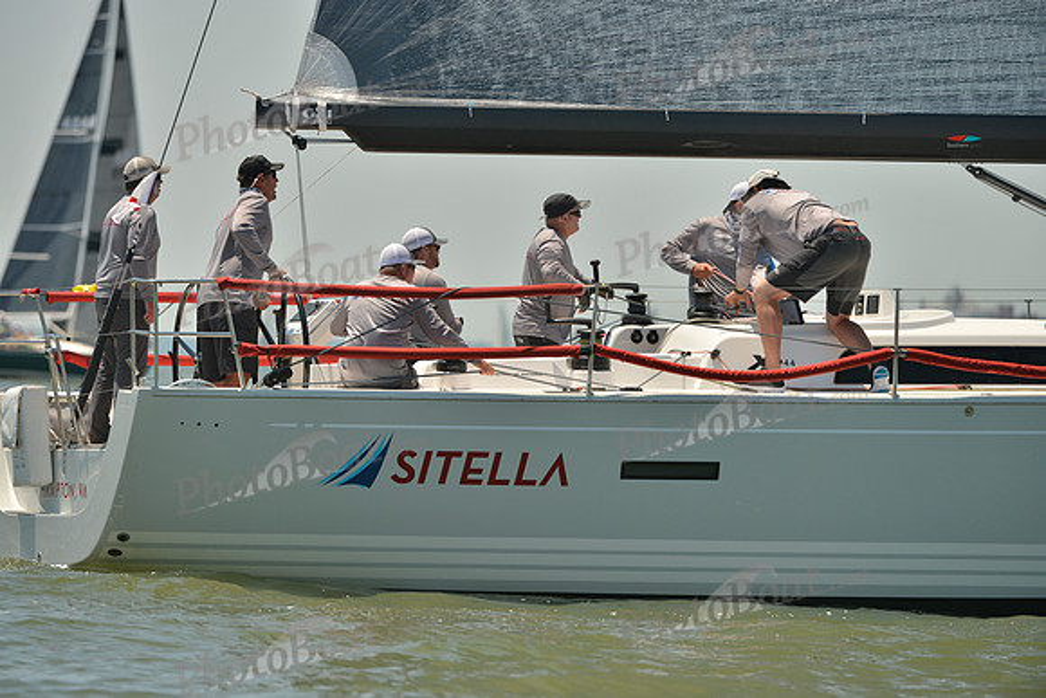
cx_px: 523
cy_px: 349
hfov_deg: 6.2
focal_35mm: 330
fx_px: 9590
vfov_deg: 4.2
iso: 200
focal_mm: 330
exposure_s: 1/1250
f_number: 5.6
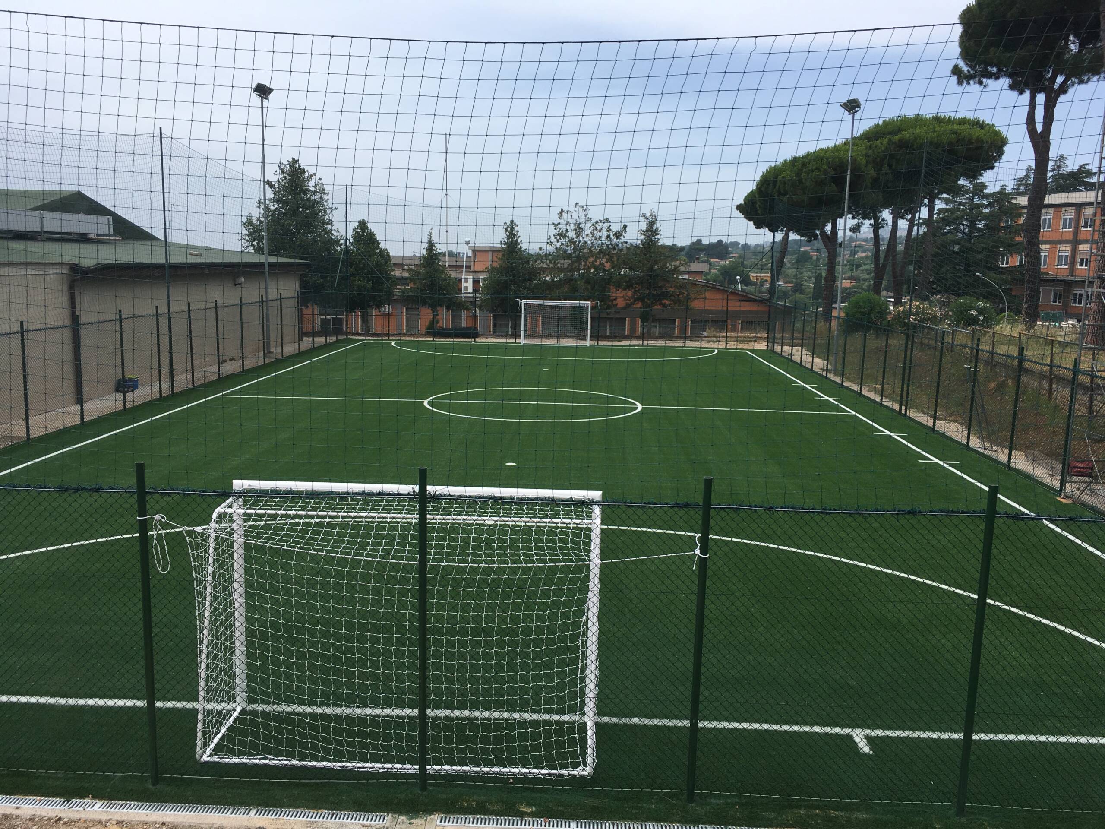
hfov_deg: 61.7
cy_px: 414
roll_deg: -1.7
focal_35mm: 29
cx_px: 552
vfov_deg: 48.2
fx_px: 926
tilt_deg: -12.8
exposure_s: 1/1672
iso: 25
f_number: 2.2
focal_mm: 4.15
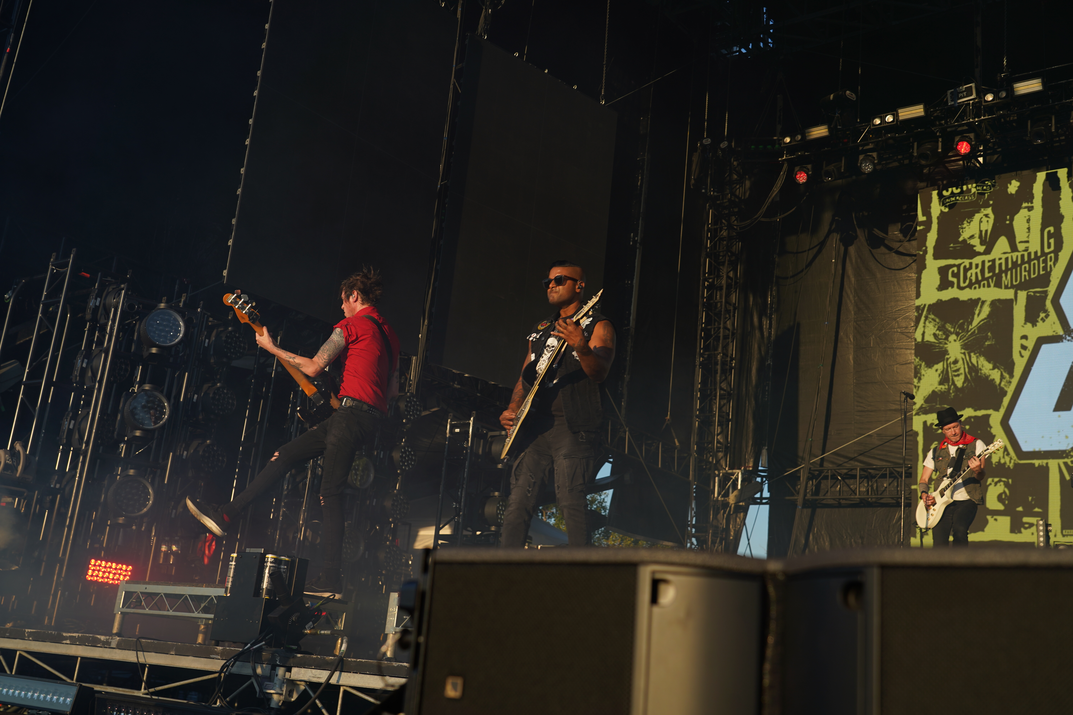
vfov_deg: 35.1
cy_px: 358
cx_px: 536
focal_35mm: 38
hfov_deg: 50.7
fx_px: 1133
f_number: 5.6
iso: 100
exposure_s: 1/250
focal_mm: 38
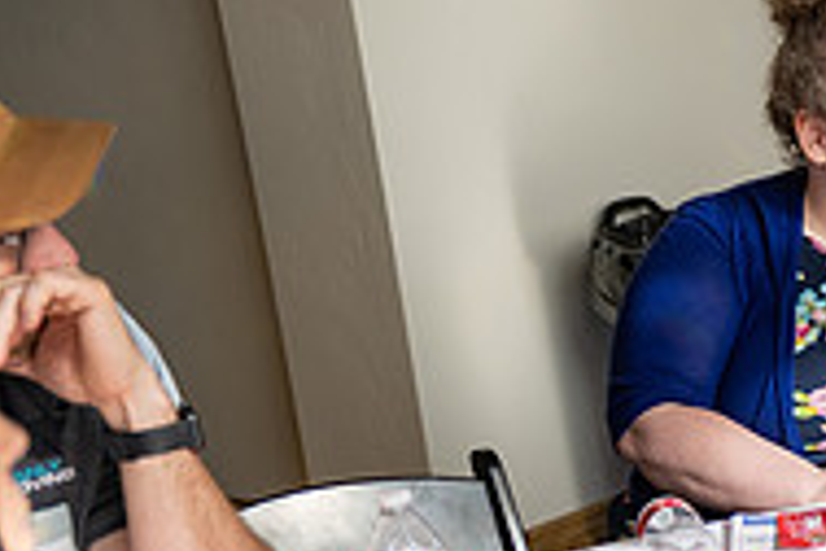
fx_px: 1973
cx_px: 1114
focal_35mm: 86
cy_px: 588
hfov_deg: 21.1
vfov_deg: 15.5
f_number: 2.8
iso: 125
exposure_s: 1/250
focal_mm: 28
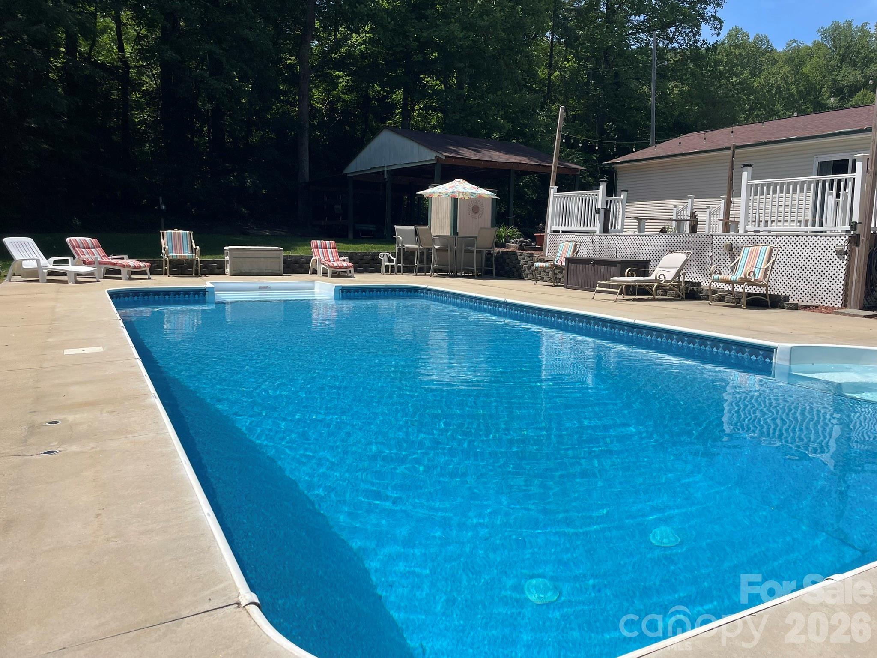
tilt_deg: -6.8
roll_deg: -1.4
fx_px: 659
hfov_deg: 67.3
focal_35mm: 26
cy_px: 329
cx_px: 438
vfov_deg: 53.1
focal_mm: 4.2
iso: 32
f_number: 1.6
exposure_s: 1/4132
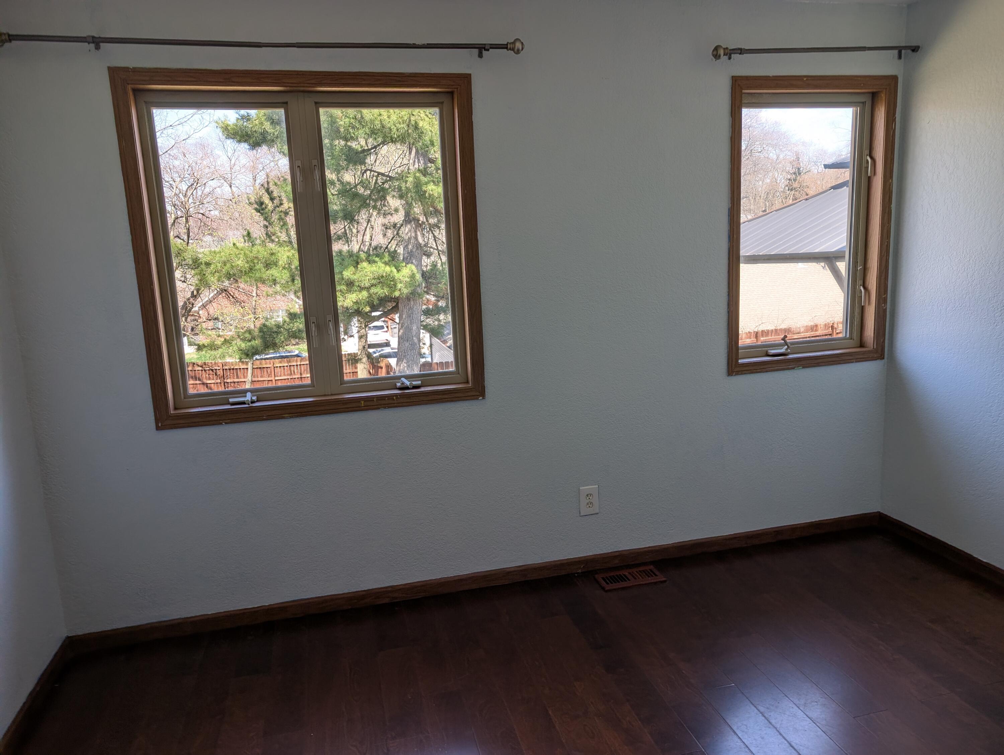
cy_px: 378
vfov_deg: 56.9
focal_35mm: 24
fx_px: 697
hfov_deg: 71.5
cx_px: 502
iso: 18
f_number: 1.68
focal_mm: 6.9
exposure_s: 1/123
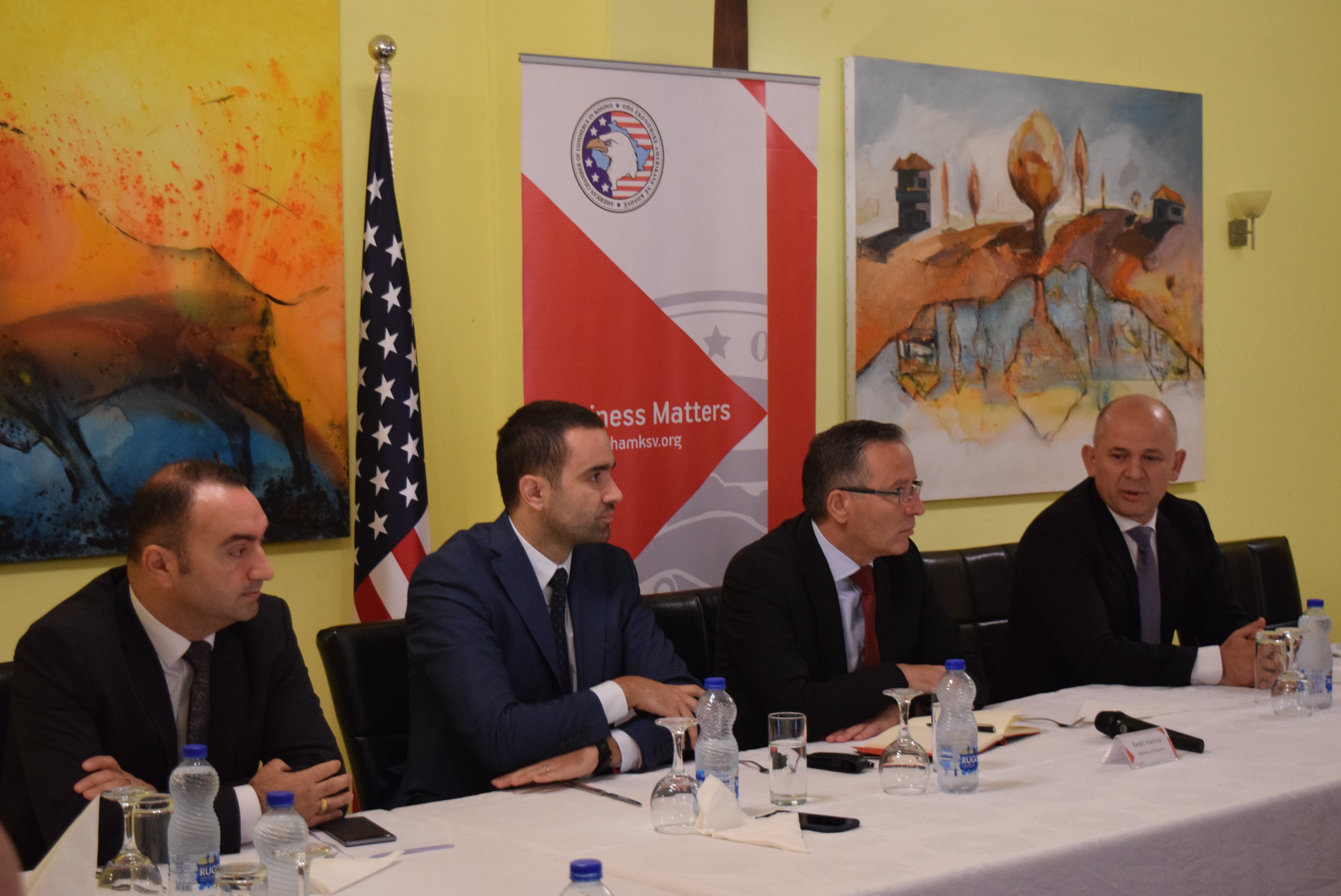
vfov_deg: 23.8
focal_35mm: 57
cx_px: 670
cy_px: 448
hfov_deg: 35.0
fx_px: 2125
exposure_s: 1/60
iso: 2500
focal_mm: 38
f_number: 4.8
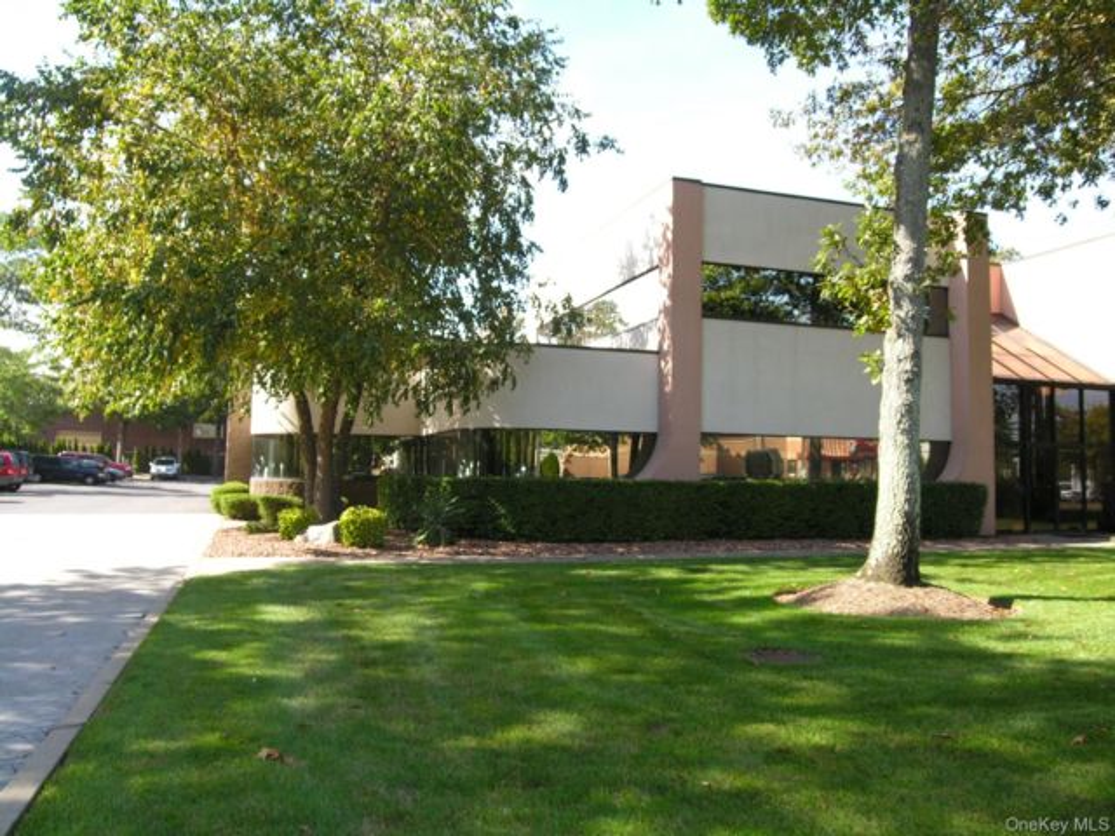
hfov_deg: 63.4
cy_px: 418
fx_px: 902
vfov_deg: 49.7
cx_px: 558
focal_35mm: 28
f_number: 4.3
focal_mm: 7
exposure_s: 1/149
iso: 71
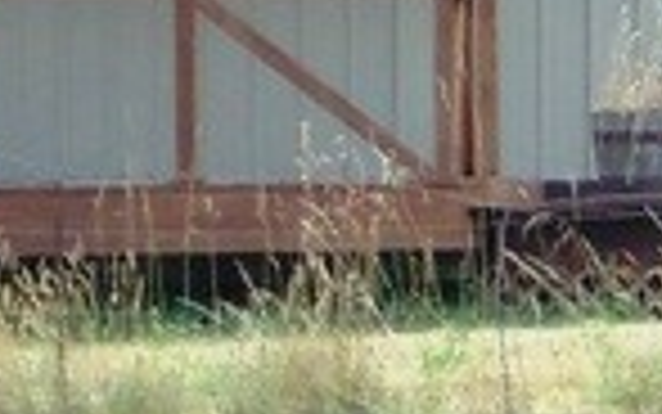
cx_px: 869
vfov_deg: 1.2
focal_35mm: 1143
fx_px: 20629
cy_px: 274
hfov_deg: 1.8
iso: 80
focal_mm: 27.8
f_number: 5.2
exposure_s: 1/160
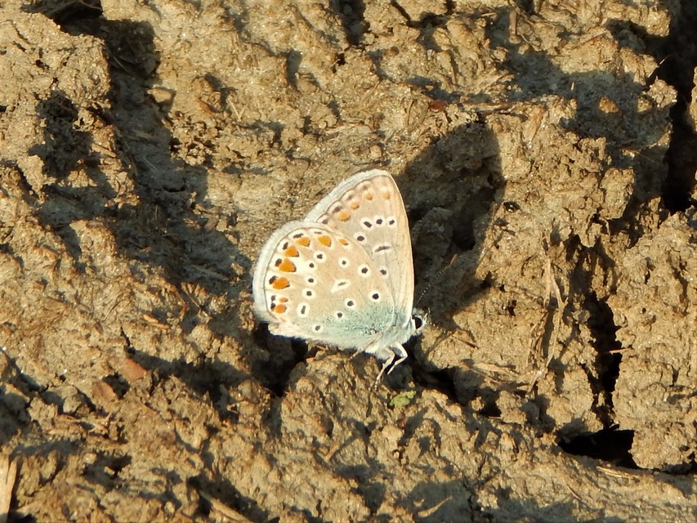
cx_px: 348
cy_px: 262
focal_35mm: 315
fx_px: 6343
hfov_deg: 6.3
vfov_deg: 4.7
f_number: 5.7
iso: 125
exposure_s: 1/320
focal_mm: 56.5
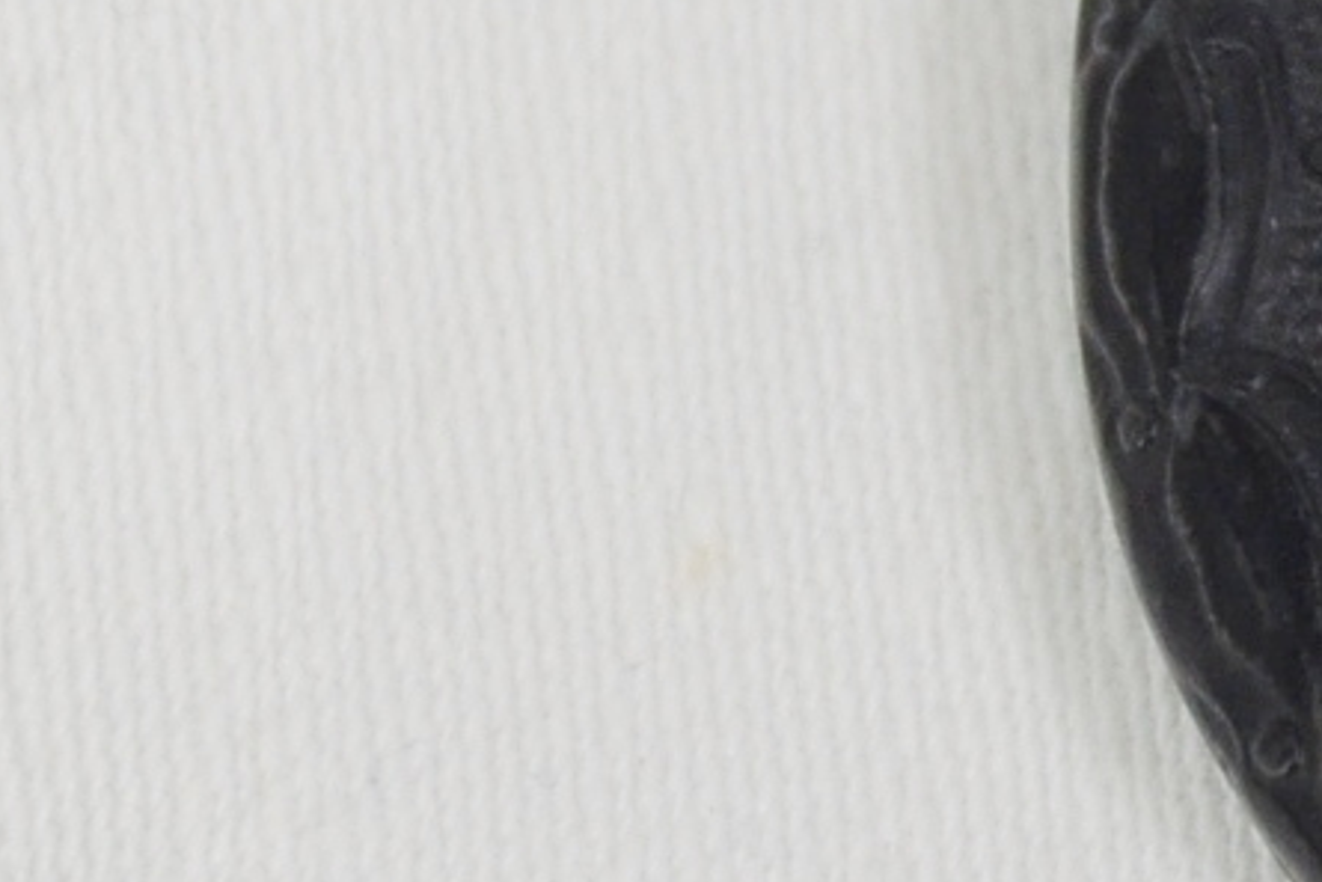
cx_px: 1530
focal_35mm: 1119
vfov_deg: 1.2
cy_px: -151
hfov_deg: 1.8
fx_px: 41094
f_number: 5.6
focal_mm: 135
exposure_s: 1/250
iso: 720
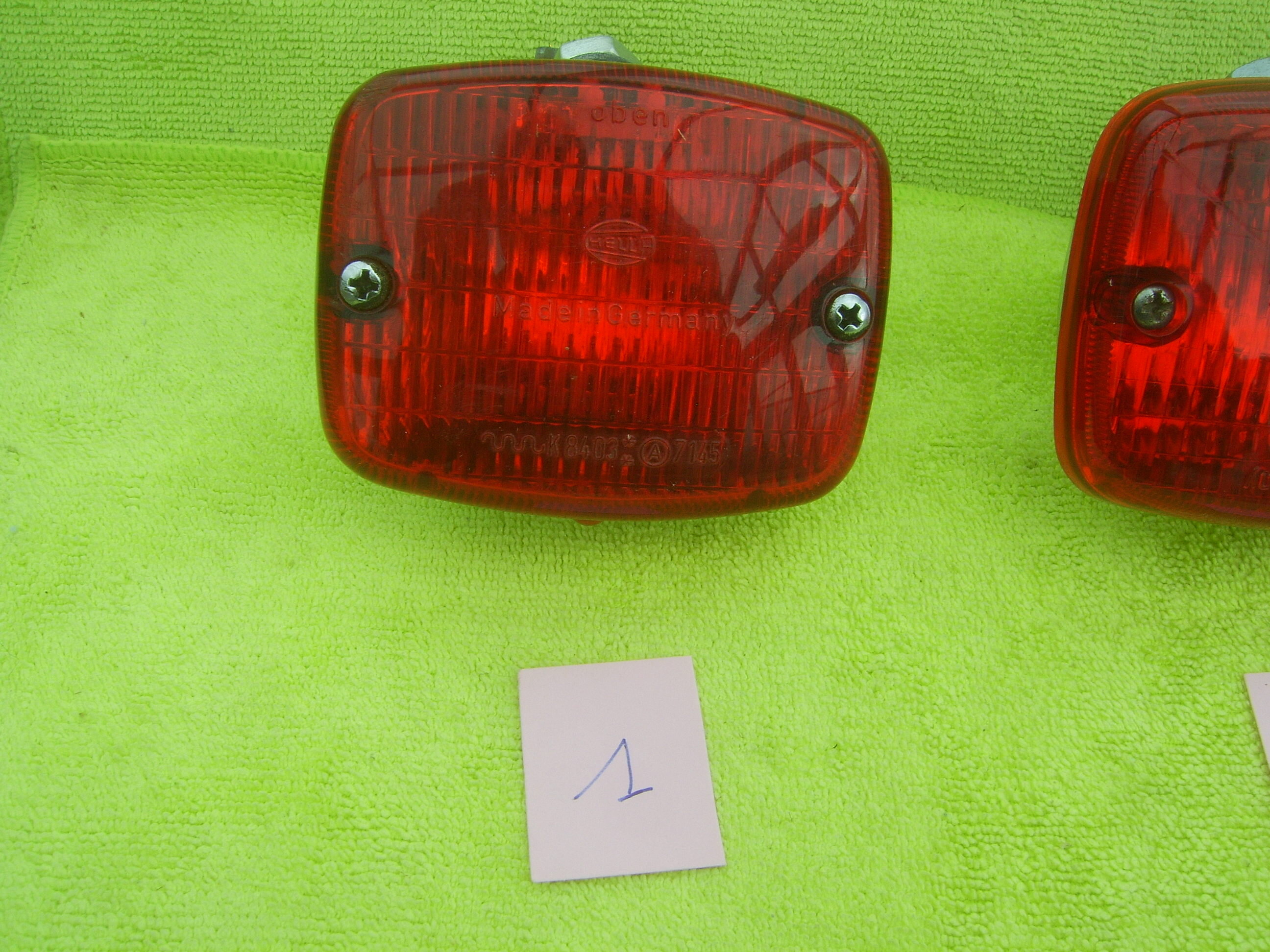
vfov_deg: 37.7
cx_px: 635
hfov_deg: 49.0
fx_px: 1394
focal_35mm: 38
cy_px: 476
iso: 50
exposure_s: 1/100
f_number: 6.4
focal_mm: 7.8
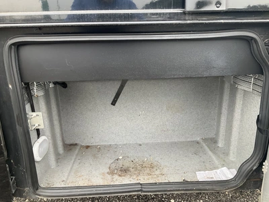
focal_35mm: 29
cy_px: 101
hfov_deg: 61.7
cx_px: 134
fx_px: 225
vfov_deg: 48.2
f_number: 1.8
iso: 64
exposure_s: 1/122
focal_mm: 3
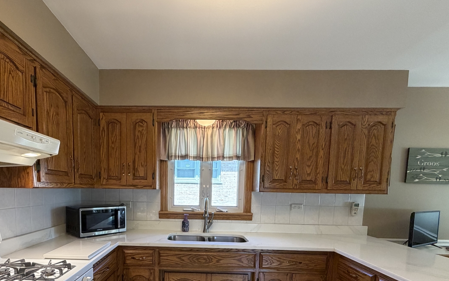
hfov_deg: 84.4
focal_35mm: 20
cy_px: 209
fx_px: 245
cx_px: 188
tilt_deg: -5.0
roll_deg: -1.1
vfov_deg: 56.8
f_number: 2.2
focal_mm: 2.22
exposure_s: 1/120
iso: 250
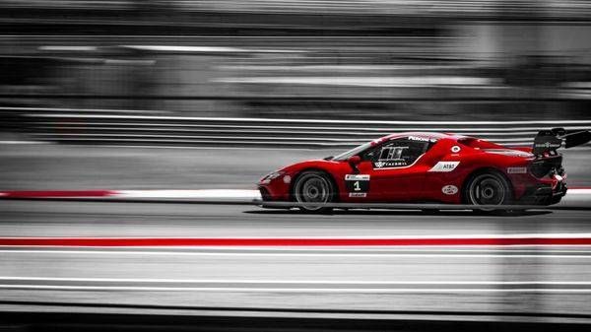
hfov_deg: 10.3
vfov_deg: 5.8
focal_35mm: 210
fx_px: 3282
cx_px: 296
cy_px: 170
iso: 64
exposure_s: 1/40
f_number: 22
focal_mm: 200
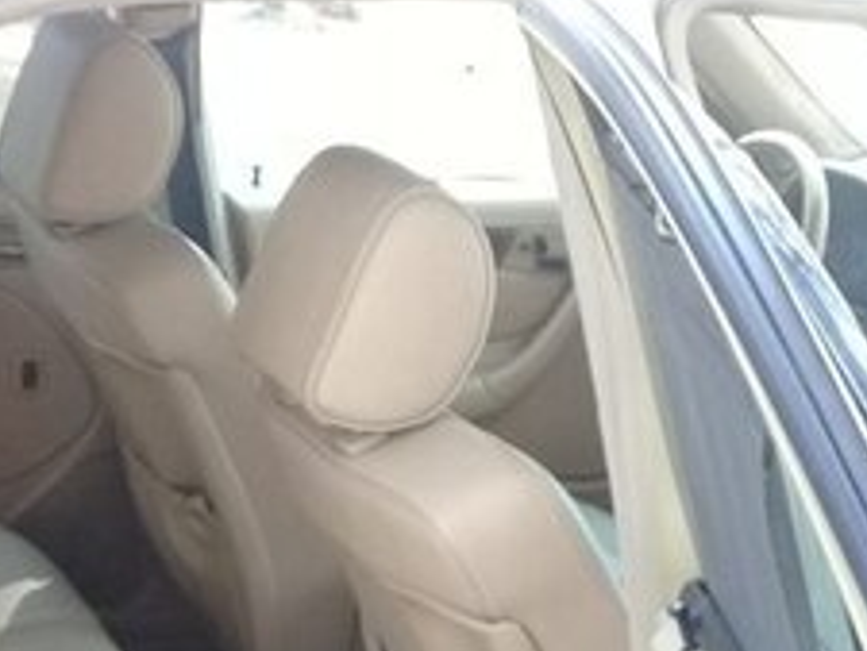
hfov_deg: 21.5
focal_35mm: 91
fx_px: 2280
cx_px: 493
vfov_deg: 15.5
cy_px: 834
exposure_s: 1/33
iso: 80
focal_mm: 3.3
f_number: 2.2
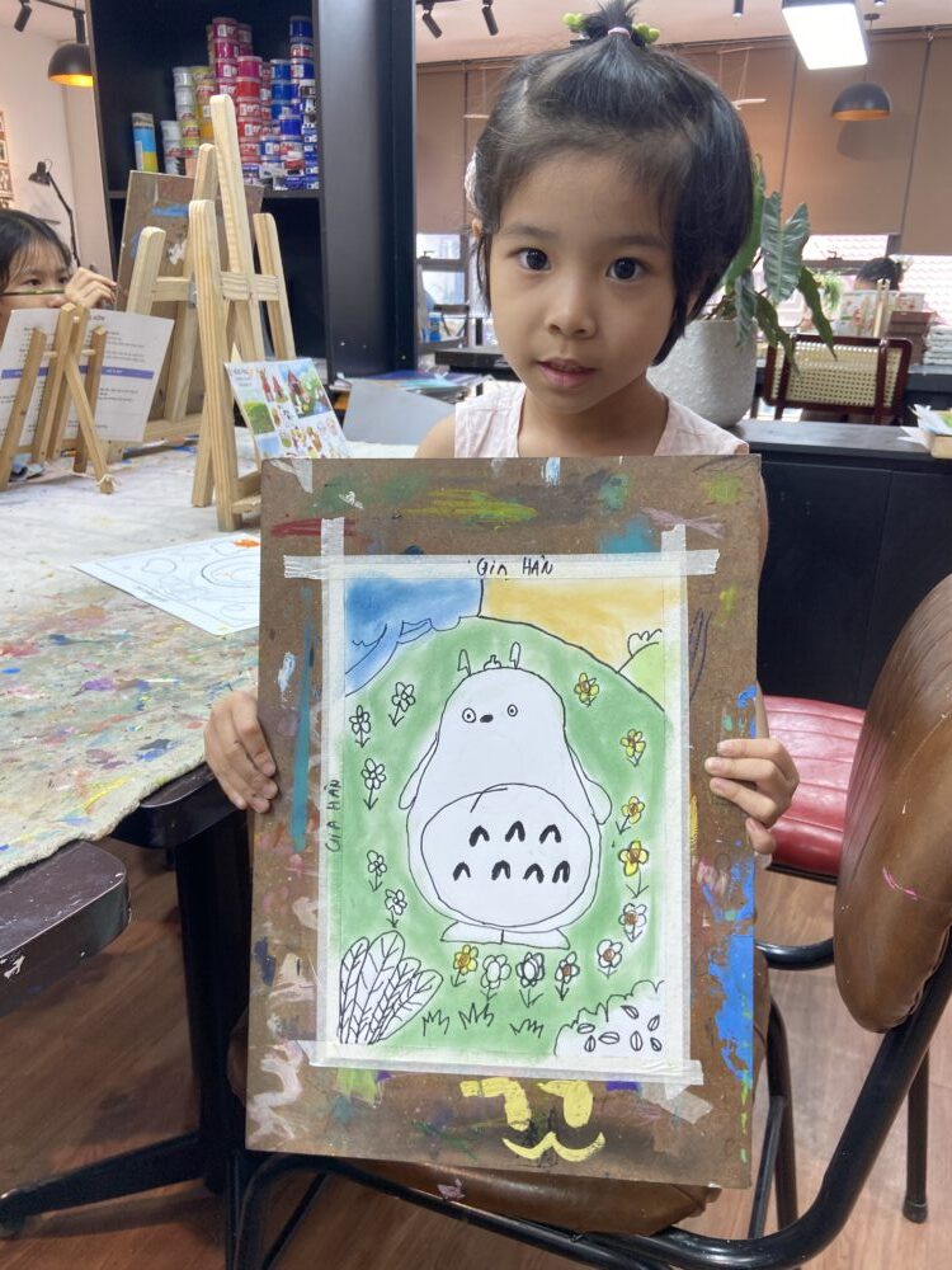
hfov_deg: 53.1
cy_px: 635
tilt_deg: -20.3
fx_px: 953
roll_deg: +0.4
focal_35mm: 26
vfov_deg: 67.3
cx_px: 476
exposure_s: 1/100
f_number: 1.8
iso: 80
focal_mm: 4.25
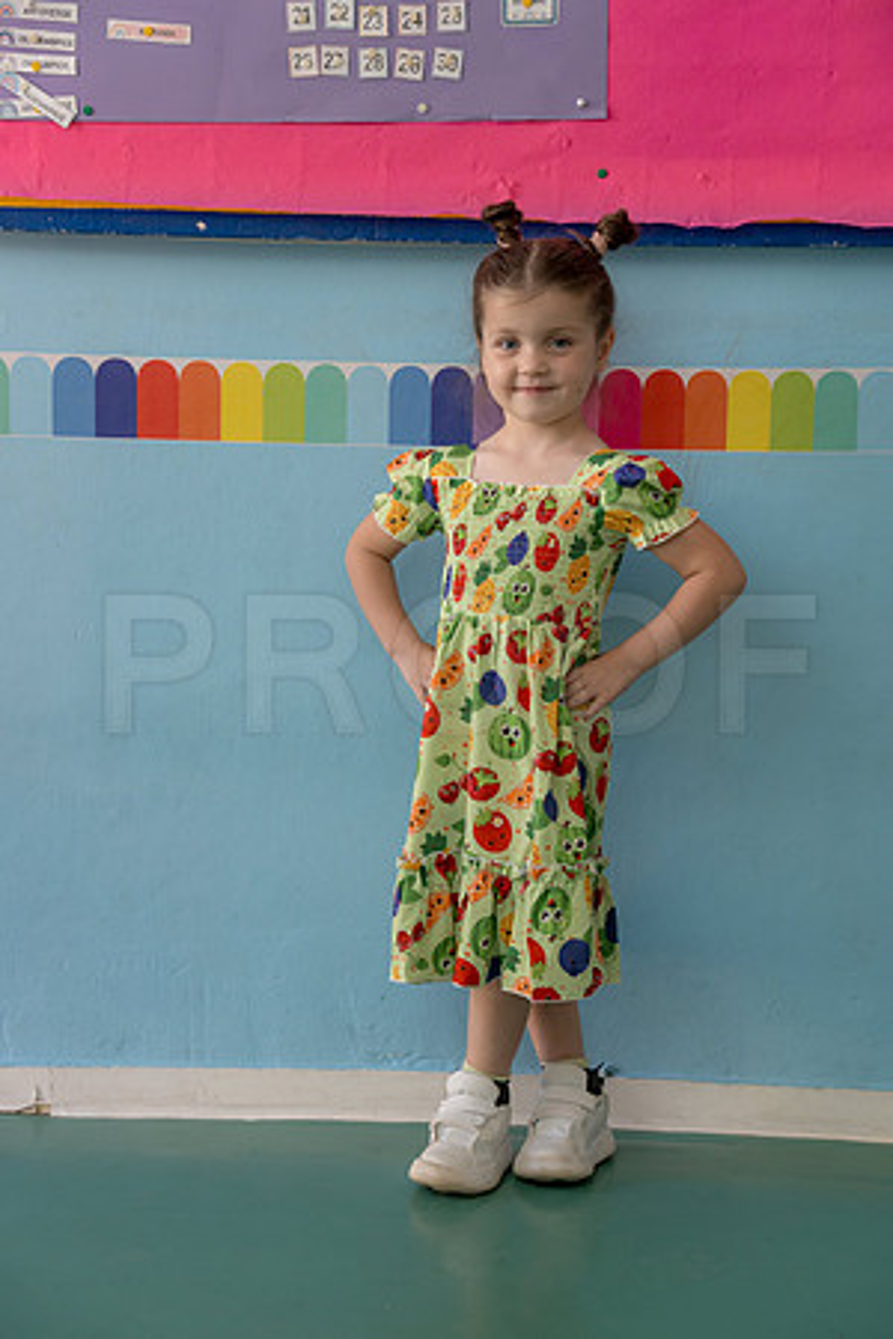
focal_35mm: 72
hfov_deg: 18.9
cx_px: 446
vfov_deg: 28.1
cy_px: 670
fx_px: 2679
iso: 1600
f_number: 5.6
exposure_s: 1/160
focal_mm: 72
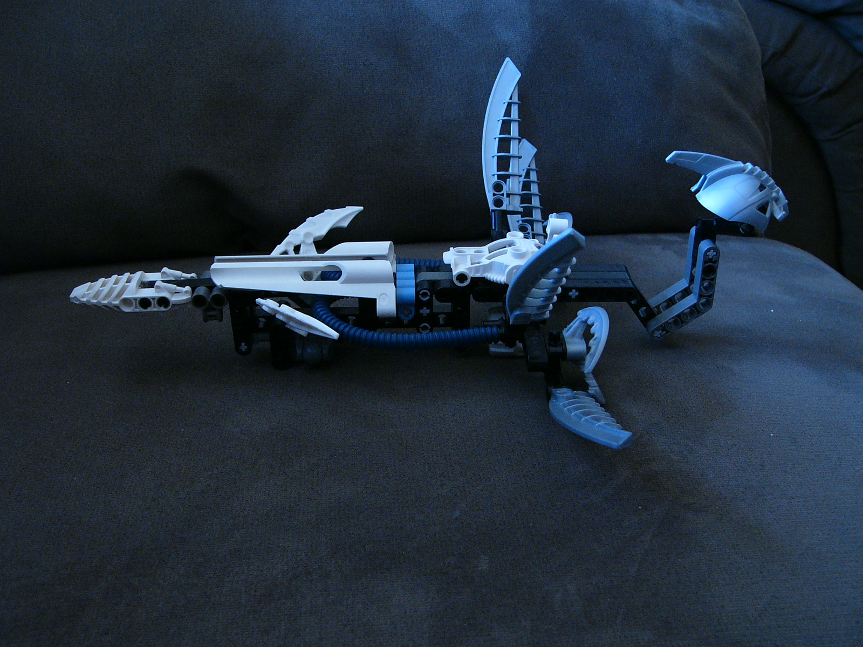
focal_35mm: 42
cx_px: 432
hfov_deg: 44.8
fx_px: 1047
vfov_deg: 34.3
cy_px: 324
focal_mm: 7
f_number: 2.8
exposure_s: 1/20
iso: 200
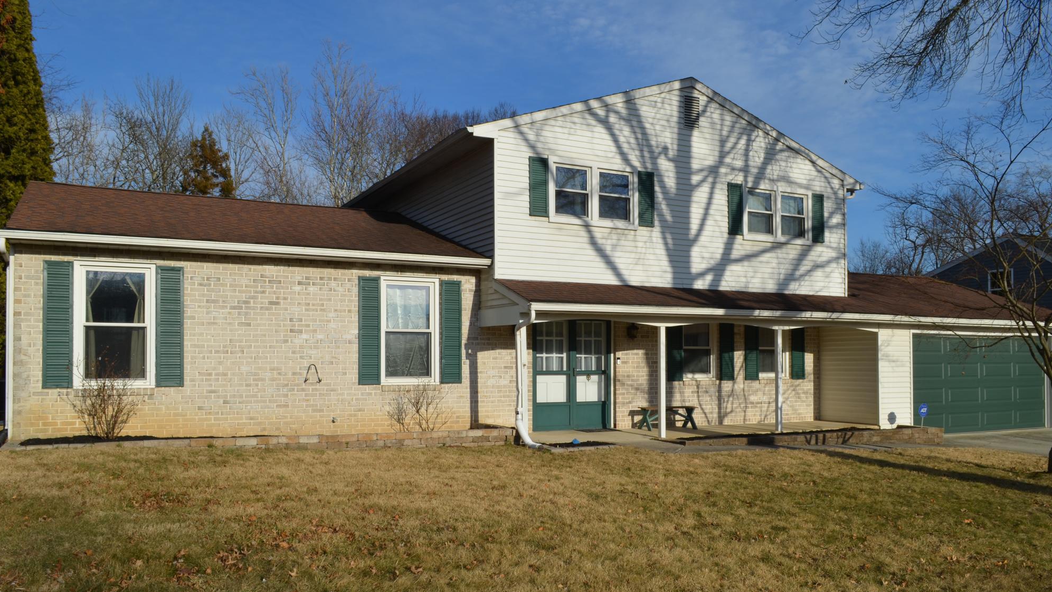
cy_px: 341
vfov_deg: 40.1
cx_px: 537
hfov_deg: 66.1
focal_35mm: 29
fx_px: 809
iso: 100
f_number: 13
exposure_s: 1/200
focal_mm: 18
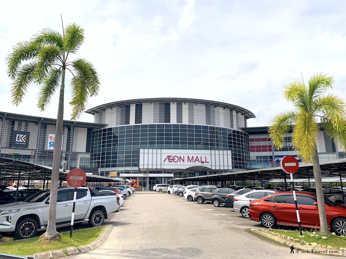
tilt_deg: +12.5
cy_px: 130
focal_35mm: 26
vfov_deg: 53.1
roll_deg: +0.2
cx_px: 173
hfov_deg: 67.3
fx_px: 260
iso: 25
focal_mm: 4.25
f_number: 1.8
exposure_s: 1/4902
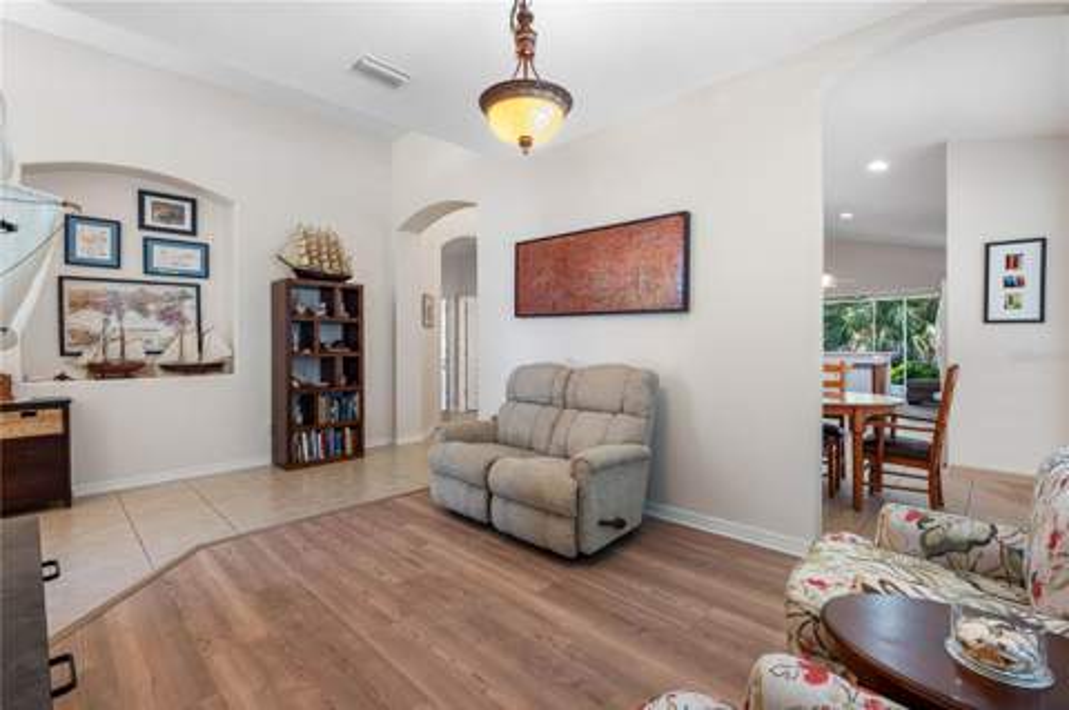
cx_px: 534
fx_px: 475
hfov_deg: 96.8
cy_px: 355
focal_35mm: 16
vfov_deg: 73.6
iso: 1600
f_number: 11
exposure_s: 1/80
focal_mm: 16
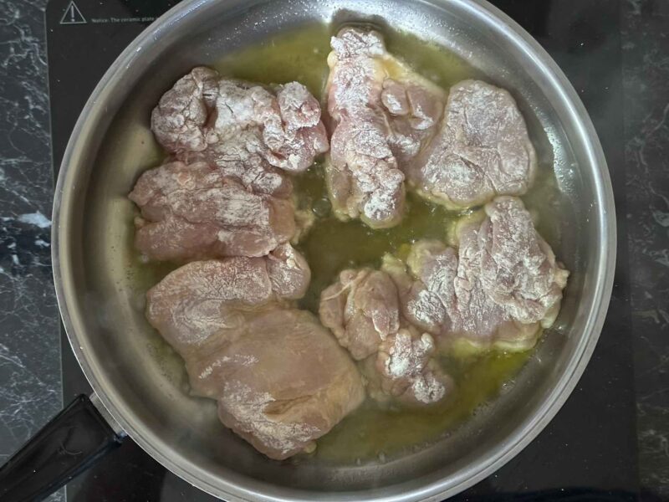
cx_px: 334
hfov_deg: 39.7
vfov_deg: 30.3
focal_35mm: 48
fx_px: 928
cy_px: 251
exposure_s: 1/29
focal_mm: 6.86
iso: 640
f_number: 1.78
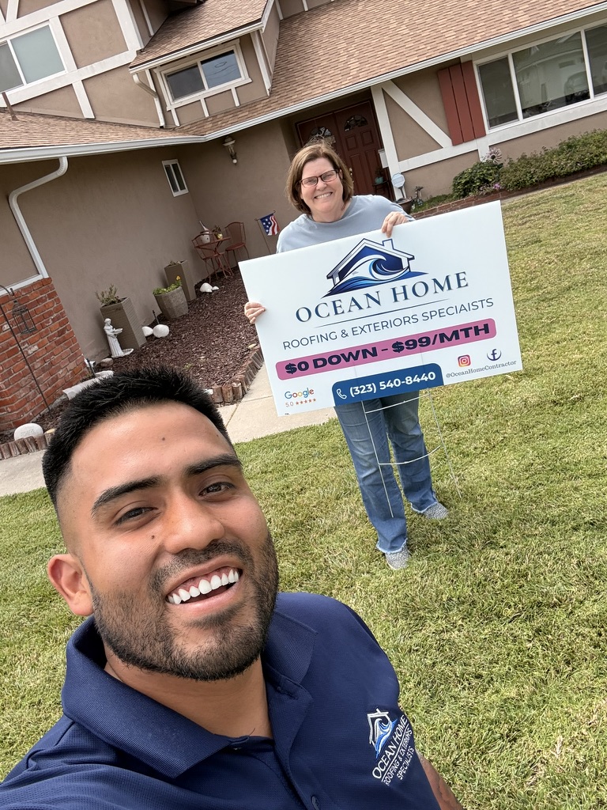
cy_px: 405
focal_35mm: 30
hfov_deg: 46.8
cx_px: 304
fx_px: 701
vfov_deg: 60.0
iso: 25
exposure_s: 1/740
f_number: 1.9
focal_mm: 2.69
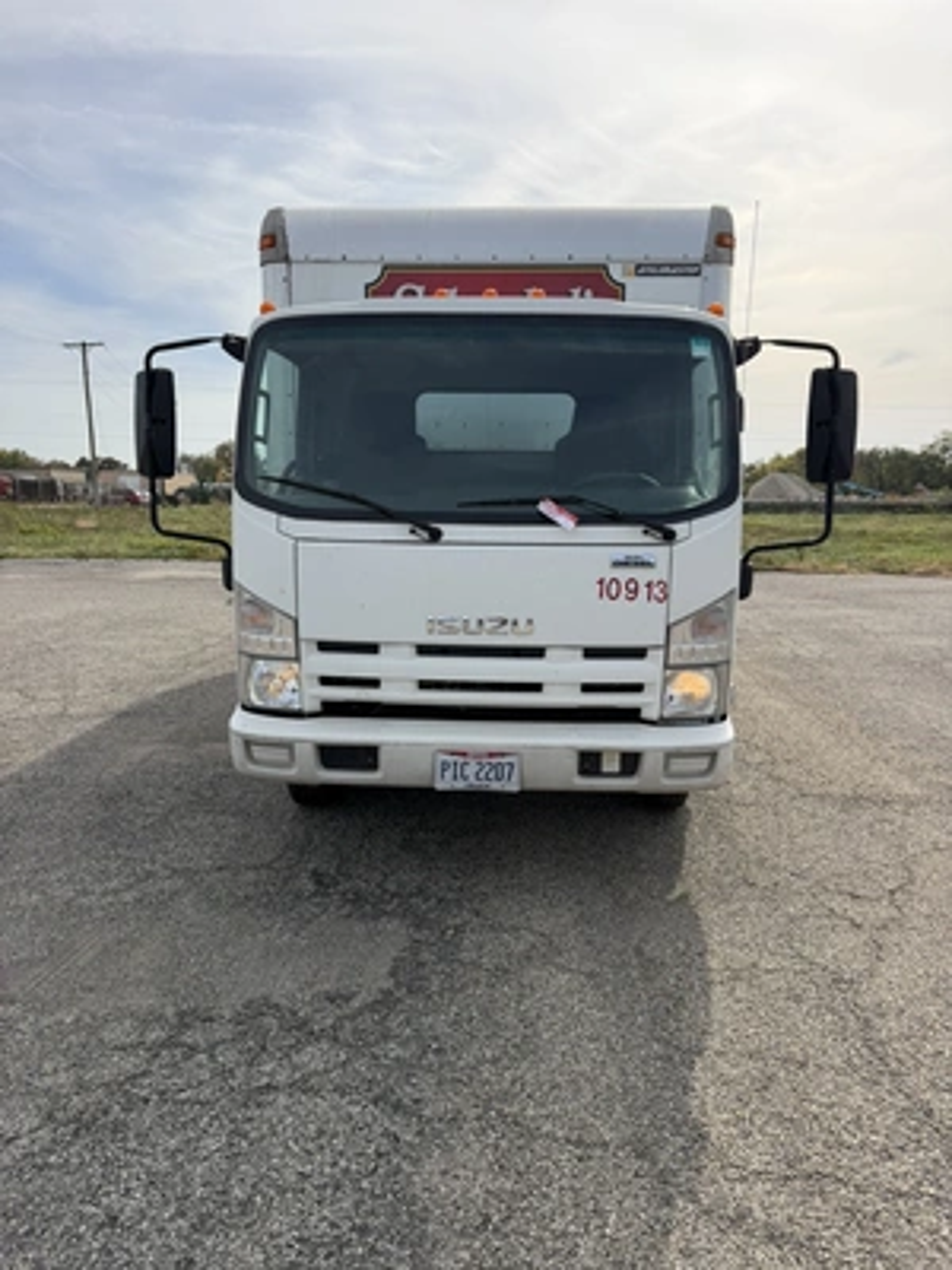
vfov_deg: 71.6
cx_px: 476
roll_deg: -2.3
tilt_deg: -7.8
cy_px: 635
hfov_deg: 56.8
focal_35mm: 24
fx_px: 880
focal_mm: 6.76
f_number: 1.78
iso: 100
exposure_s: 1/5319
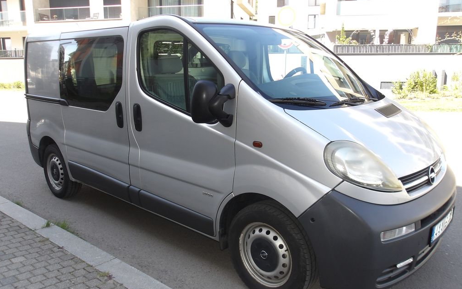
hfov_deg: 64.6
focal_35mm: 29
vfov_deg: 43.2
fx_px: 365
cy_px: 144
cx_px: 231
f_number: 3
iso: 100
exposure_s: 1/172
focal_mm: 4.9
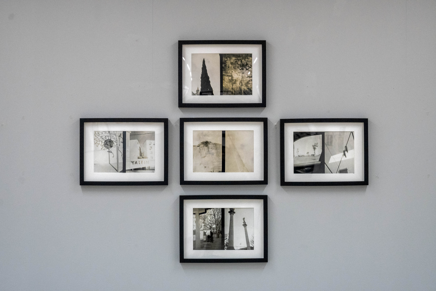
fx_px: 908
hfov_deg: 27.0
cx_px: 218
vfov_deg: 18.2
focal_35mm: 75
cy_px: 146
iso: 2500
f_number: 6.3
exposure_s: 1/125
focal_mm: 50
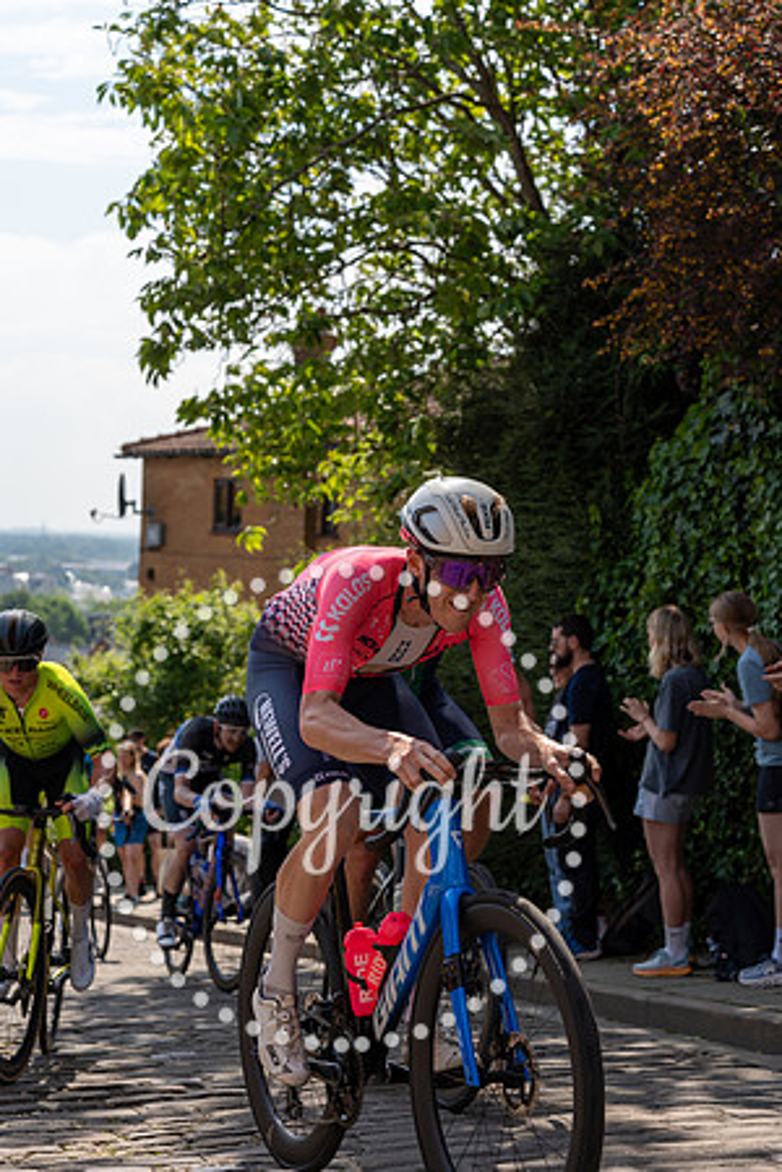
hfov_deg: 23.4
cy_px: 586
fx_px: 1890
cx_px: 391
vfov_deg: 34.5
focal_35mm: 58
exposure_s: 1/1000
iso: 100
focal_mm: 58
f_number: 4.5
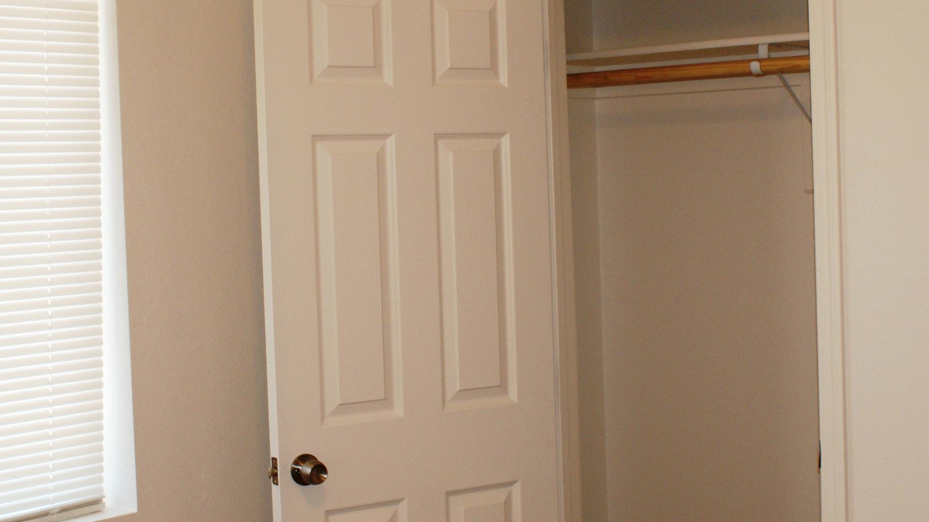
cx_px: 539
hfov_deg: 33.8
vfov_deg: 19.4
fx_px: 1527
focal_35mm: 62
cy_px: 211
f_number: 5.6
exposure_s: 1/80
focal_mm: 26
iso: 400
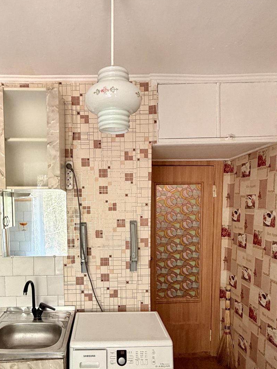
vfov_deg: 64.5
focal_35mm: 27
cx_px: 108
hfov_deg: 50.9
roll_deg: +0.6
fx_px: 288
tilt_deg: -4.9
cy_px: 229
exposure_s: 1/60
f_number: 2.2
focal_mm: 2.22
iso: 320
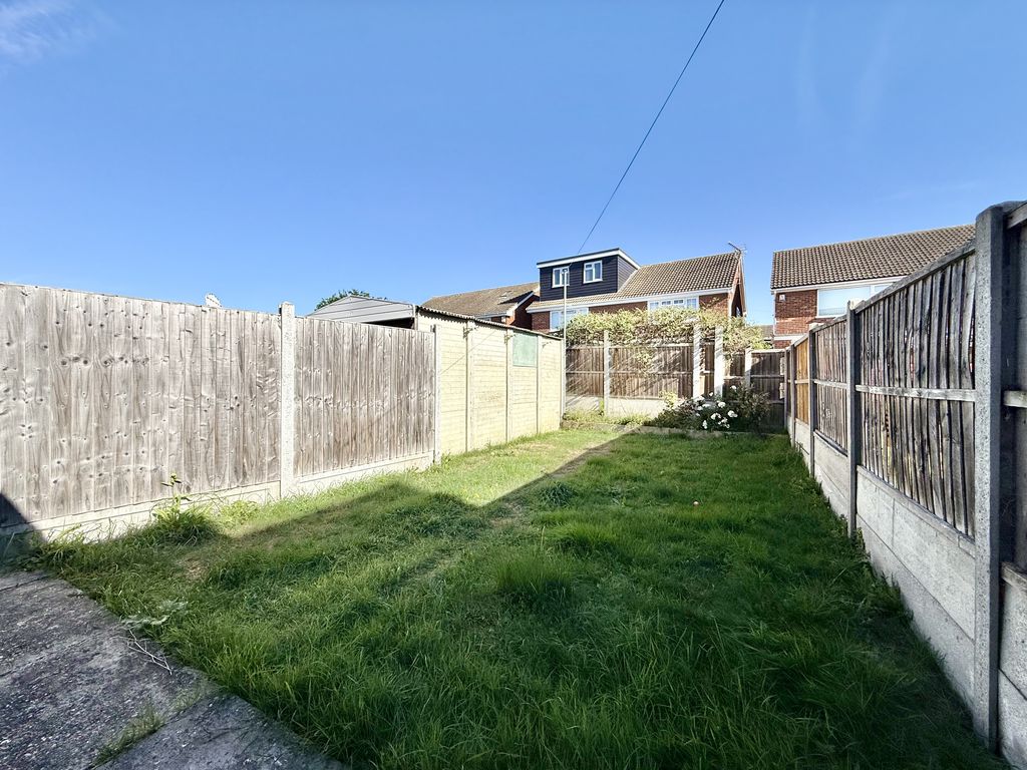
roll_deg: +0.4
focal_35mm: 14
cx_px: 514
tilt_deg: -1.6
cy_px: 385
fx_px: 415
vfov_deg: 85.7
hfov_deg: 102.1
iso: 50
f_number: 2.2
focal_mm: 2.22
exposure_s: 1/2320
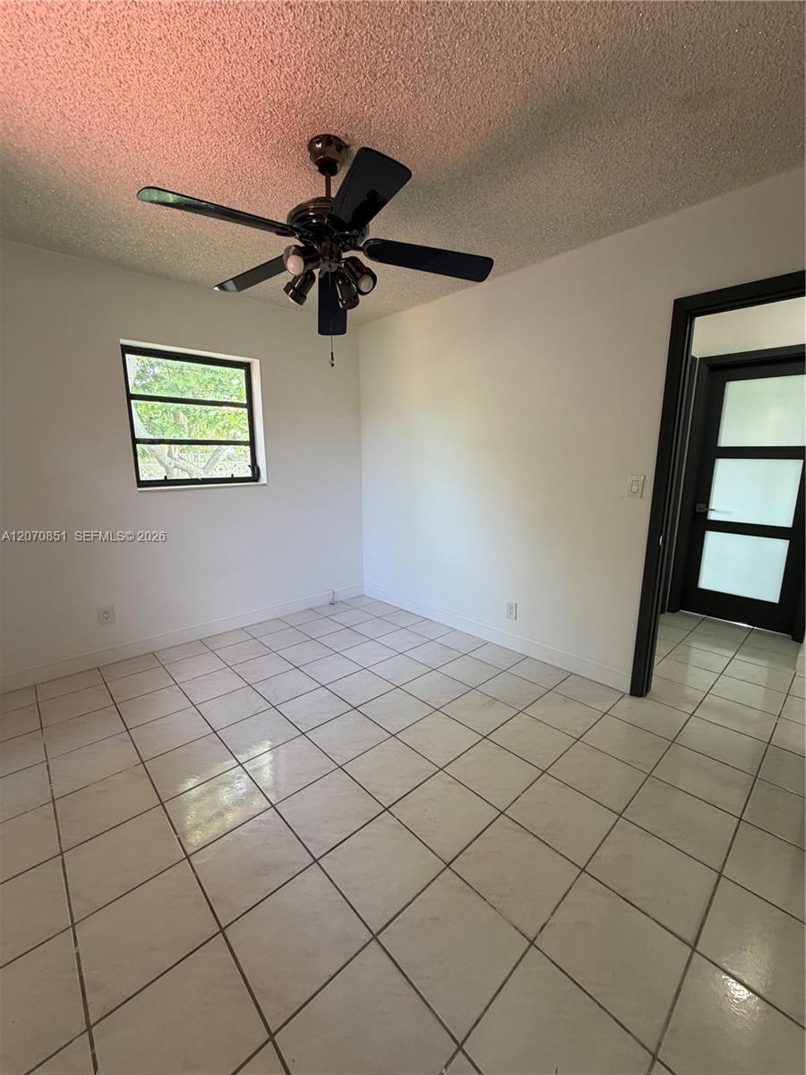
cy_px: 538
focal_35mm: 14
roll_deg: +0.2
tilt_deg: -10.1
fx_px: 435
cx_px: 403
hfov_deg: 85.7
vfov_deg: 102.1
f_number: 2.2
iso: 250
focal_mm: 2.22
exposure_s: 1/60
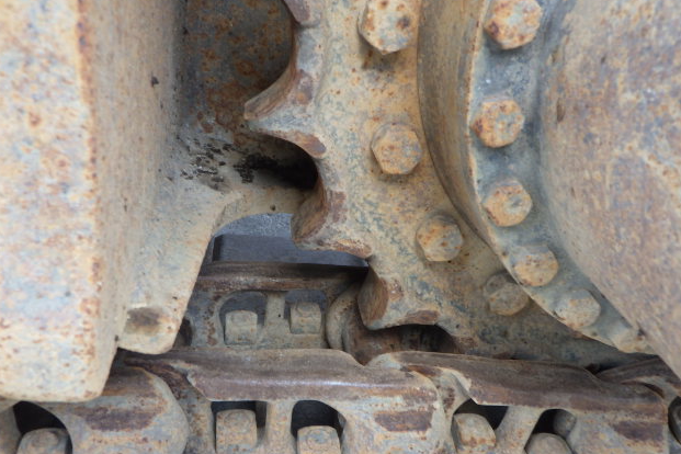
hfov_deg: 61.9
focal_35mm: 30
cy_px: 247
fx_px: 567
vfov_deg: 43.6
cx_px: 338
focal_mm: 5
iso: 125
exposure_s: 1/60
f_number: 3.5
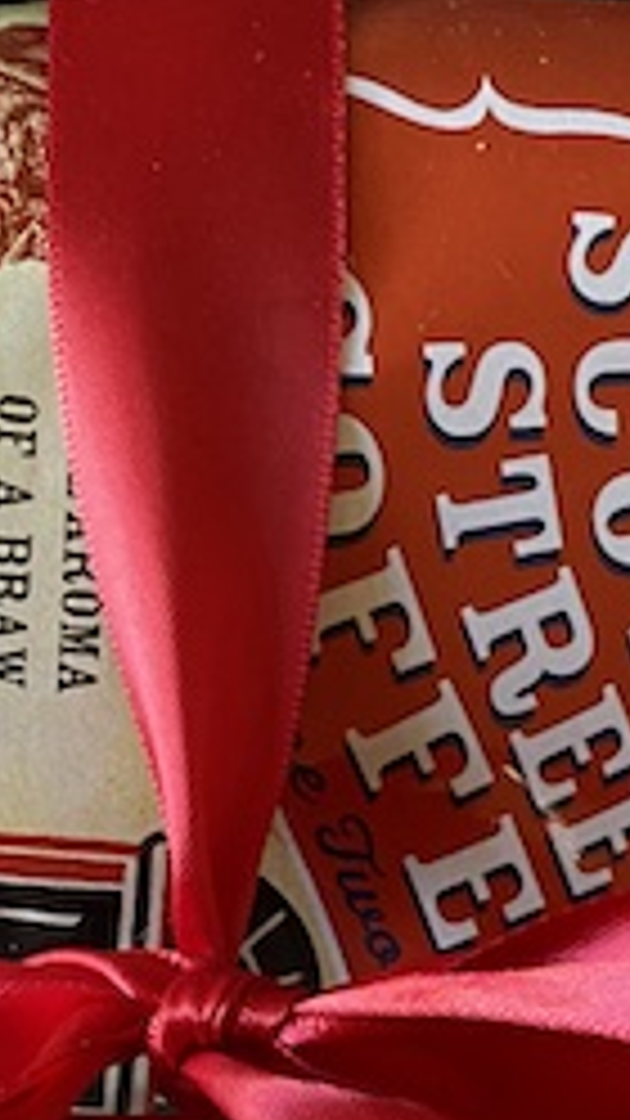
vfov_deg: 22.4
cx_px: 220
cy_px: 1142
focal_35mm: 91
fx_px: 2703
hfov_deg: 13.3
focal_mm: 4.25
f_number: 1.8
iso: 160
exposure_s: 1/50
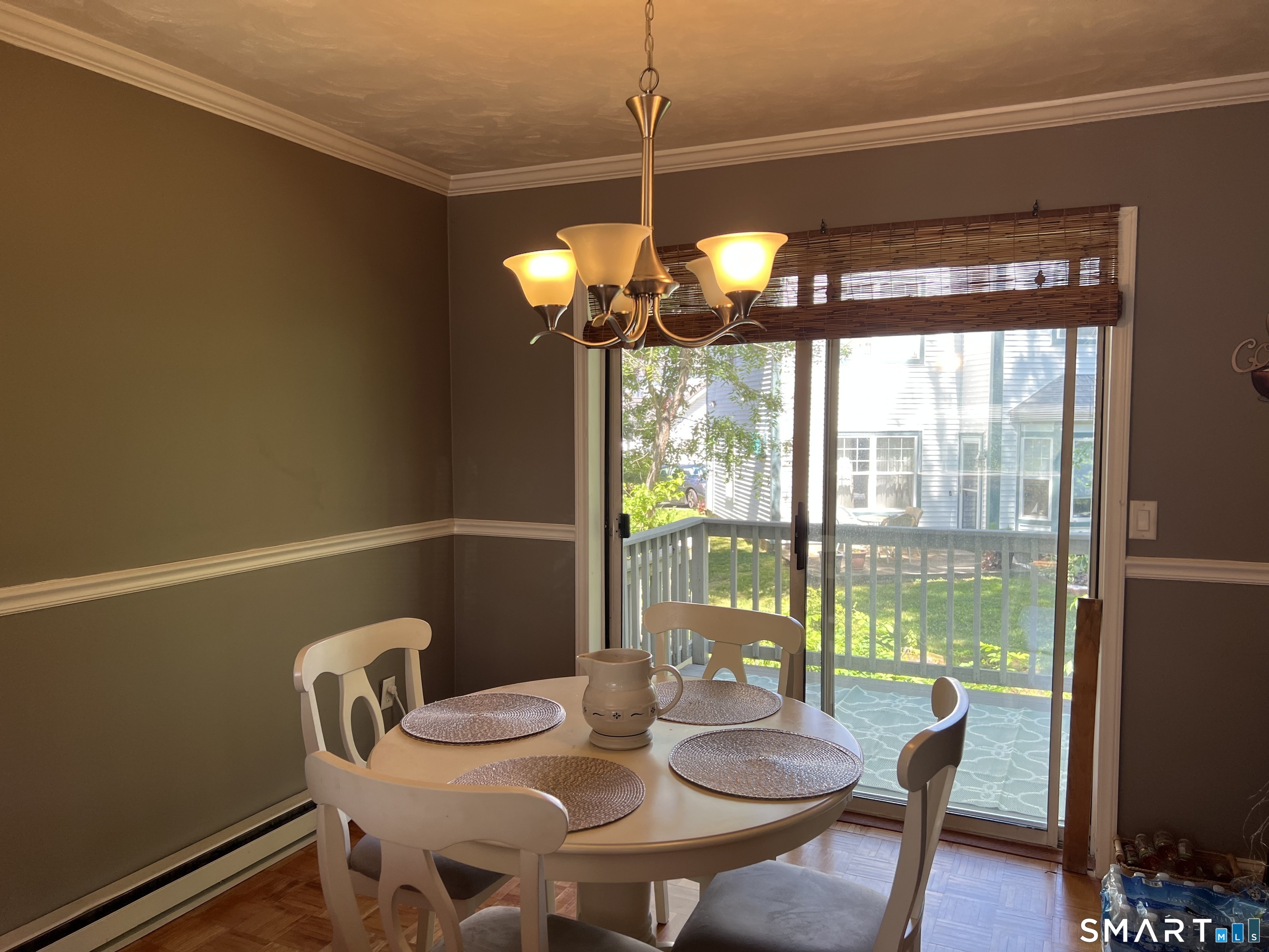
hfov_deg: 67.3
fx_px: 953
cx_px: 634
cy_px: 476
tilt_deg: -4.1
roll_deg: -0.2
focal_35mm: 26
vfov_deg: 53.1
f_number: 1.5
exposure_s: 1/121
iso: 40
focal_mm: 5.7
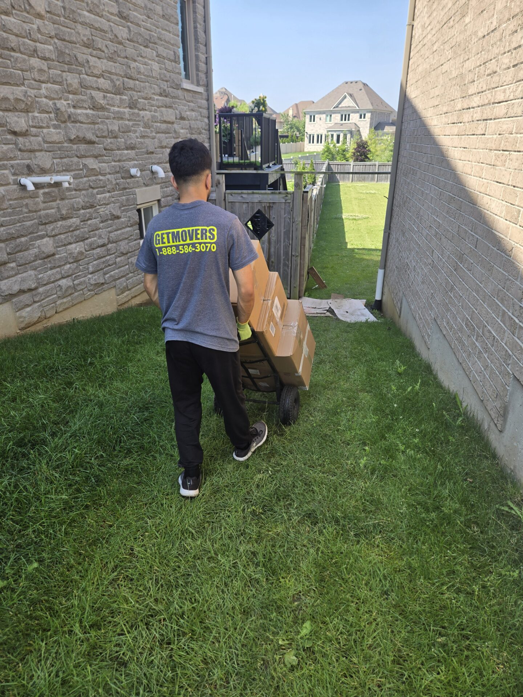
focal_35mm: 23
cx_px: 262
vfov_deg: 73.9
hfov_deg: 58.9
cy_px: 348
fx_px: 463
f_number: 1.8
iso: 25
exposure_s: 1/571
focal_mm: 5.4
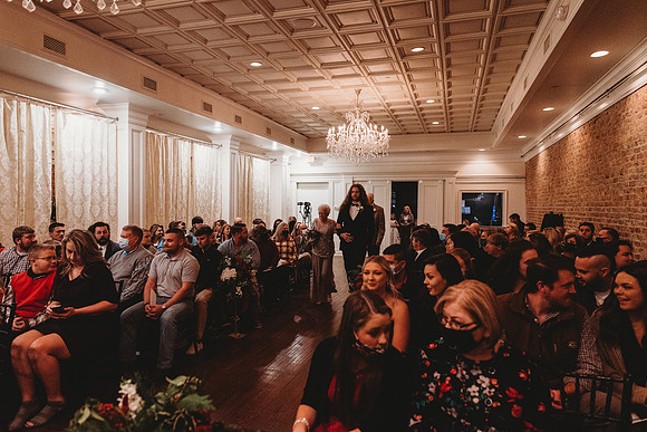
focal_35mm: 24
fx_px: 431
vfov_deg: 53.2
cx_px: 324
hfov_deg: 73.7
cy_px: 216
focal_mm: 24
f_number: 2.8
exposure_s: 1/160
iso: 5000
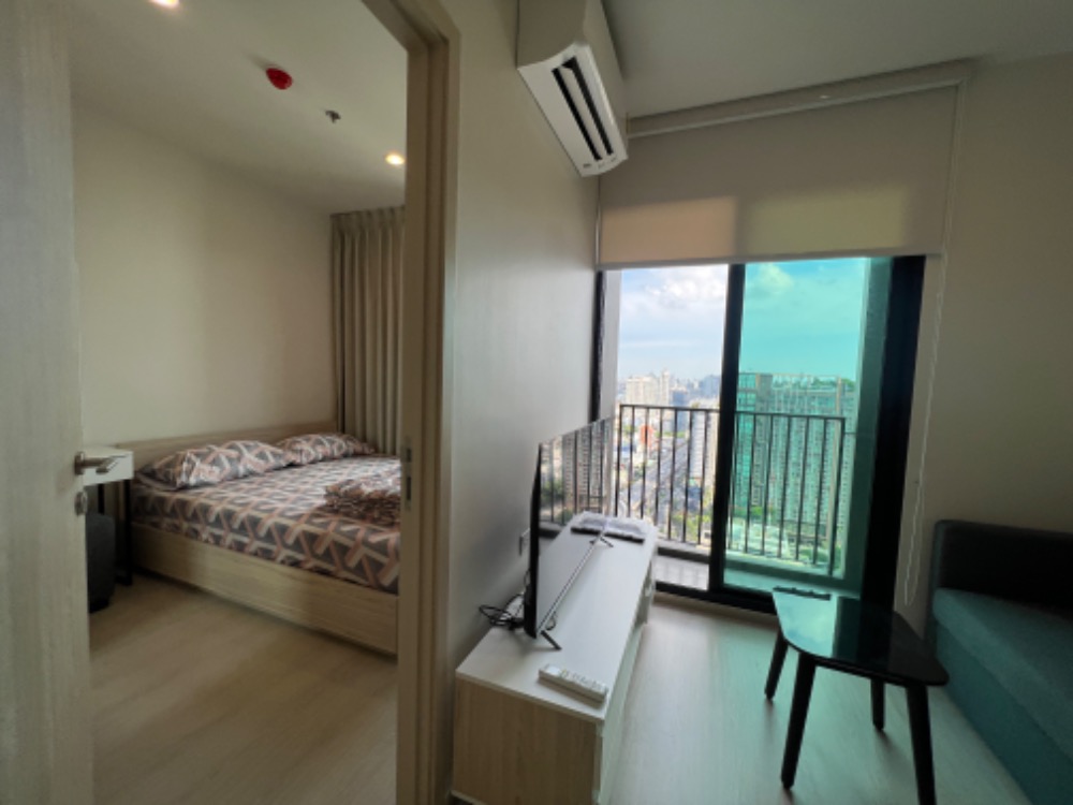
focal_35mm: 13
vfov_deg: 89.9
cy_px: 402
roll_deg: -1.9
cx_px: 536
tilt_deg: -2.6
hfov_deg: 106.2
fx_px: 403
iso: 32
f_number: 1.8
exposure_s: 1/264
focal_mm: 1.57
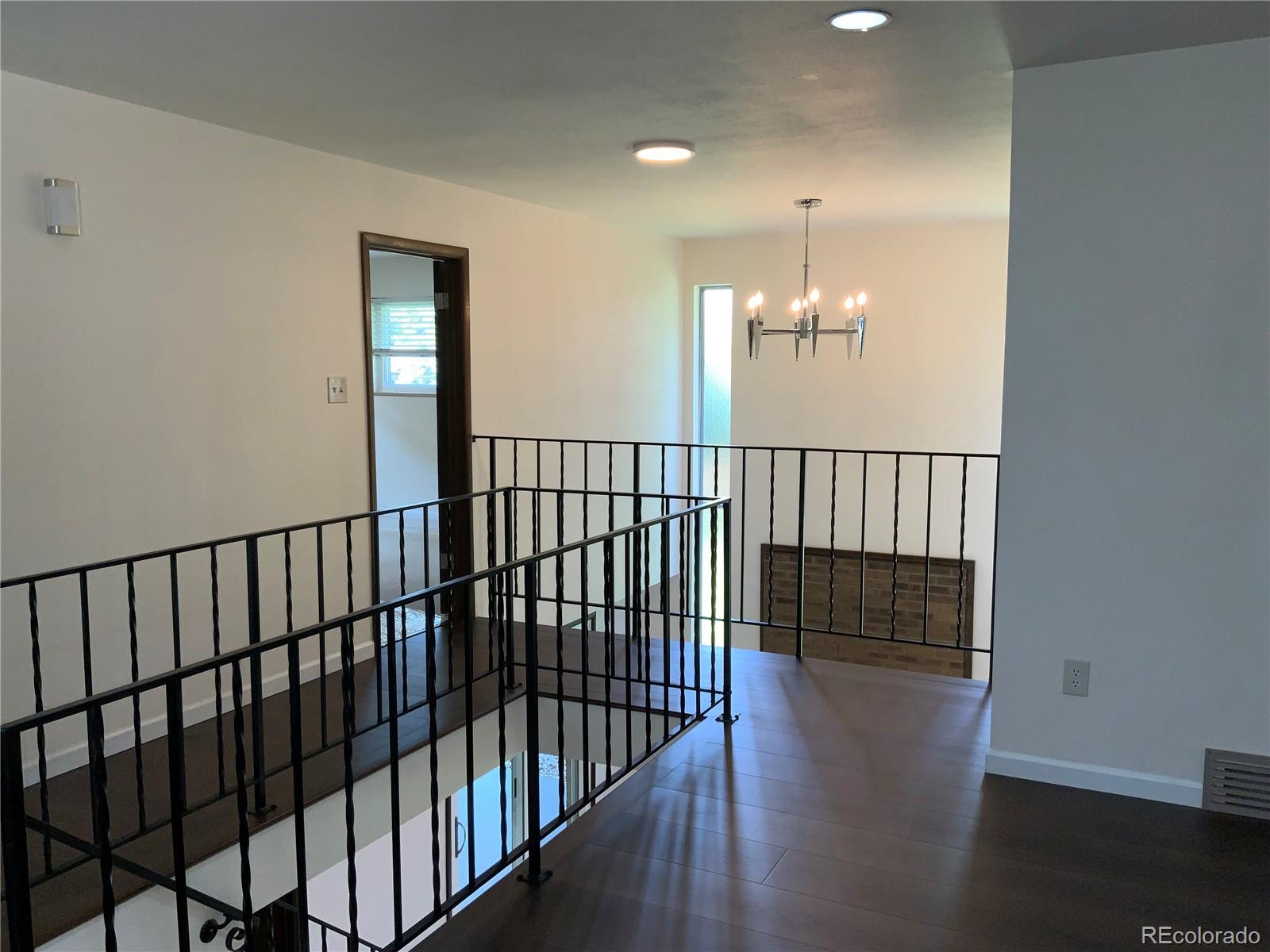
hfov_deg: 61.7
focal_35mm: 29
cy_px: 476
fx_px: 1064
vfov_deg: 48.2
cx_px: 635
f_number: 1.8
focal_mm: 3
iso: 25
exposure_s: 1/60
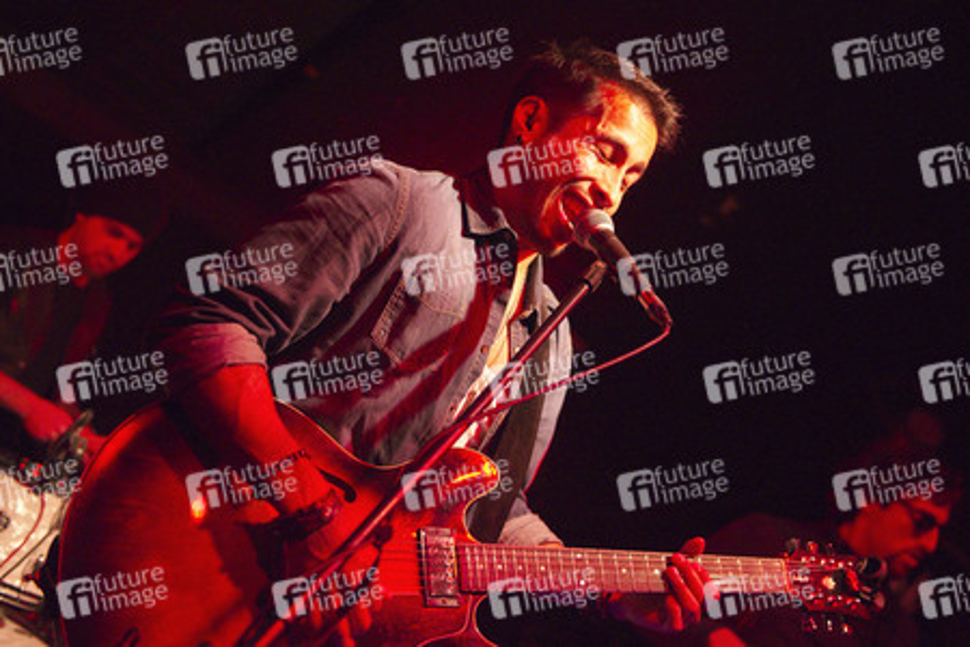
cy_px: 324
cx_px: 485
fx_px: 1212
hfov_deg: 43.6
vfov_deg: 29.9
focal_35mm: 45
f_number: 2.8
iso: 3200
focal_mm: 45
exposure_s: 1/200
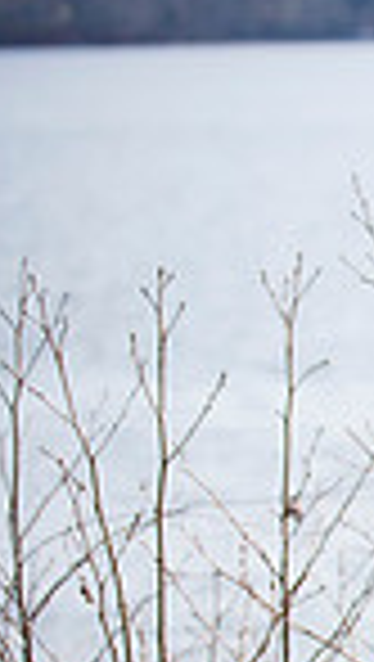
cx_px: 1248
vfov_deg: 5.1
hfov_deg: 2.8
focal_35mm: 421
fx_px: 7401
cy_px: 552
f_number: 2.8
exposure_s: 1/800
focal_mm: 102
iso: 100
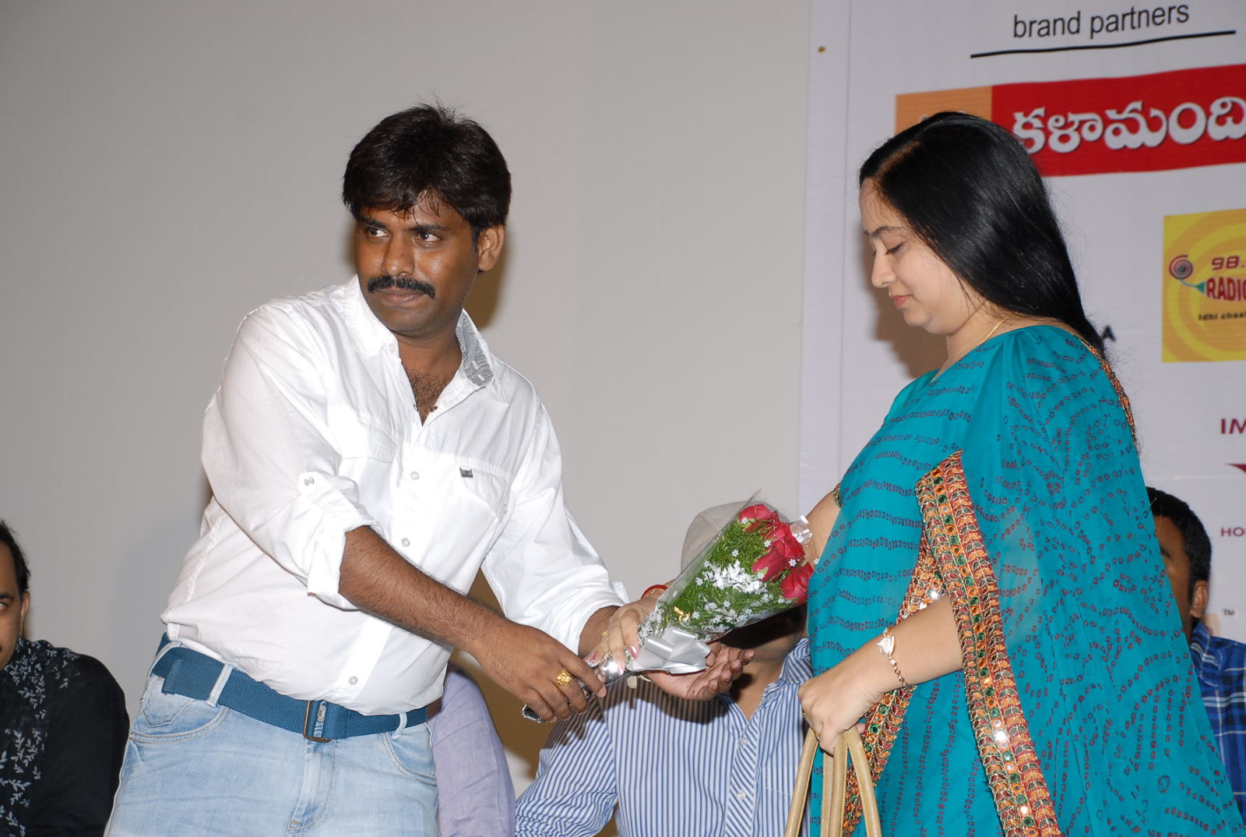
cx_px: 623
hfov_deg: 21.9
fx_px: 3225
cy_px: 418
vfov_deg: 14.8
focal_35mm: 93
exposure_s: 1/100
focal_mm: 62
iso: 400
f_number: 5.6
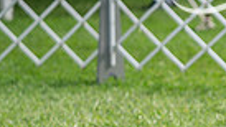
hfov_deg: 5.0
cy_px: 38
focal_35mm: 430
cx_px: 368
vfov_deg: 2.8
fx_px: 2576
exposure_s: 1/1000
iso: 100
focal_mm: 97
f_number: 2.8
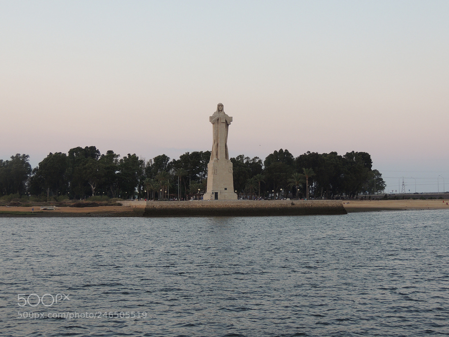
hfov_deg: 32.2
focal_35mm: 60
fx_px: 778
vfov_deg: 24.4
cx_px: 224
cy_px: 168
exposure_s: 1/60
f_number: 3.7
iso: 125
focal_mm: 10.7
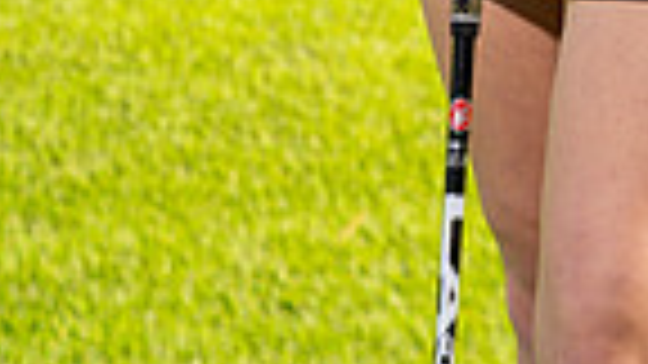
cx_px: 608
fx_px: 3814
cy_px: -616
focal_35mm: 222
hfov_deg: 9.7
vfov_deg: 5.2
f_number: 4.5
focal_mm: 68
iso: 100
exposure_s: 1/250
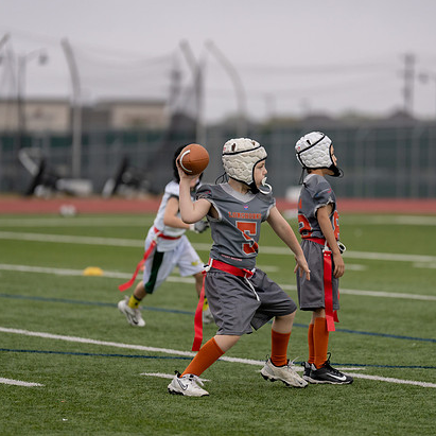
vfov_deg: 6.8
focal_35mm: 257
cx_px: 252
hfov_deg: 6.8
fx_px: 3662
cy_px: 217
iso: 500
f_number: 2.8
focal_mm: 200
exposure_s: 1/1000
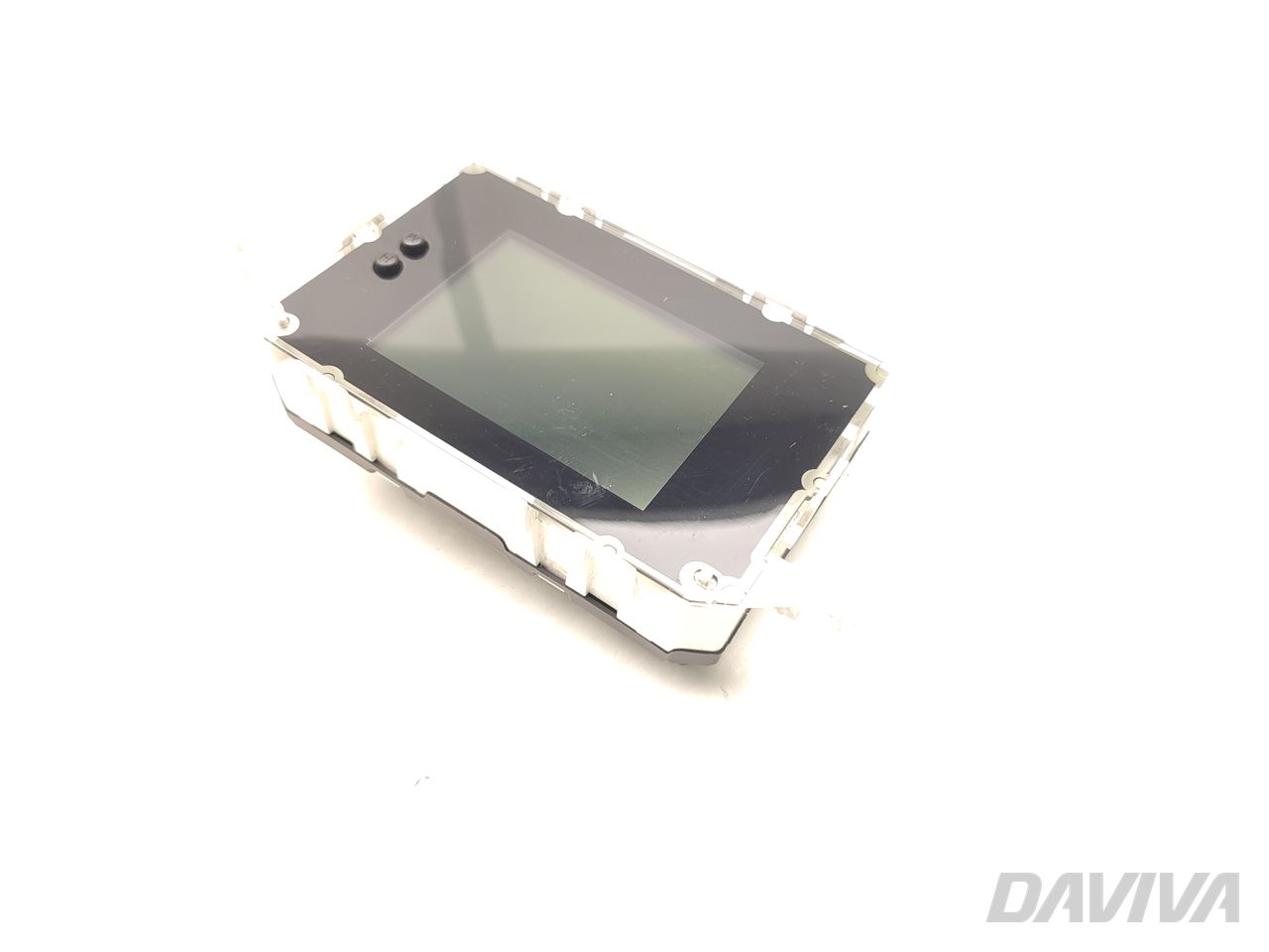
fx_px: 880
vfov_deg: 56.8
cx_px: 634
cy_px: 476
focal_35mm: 24
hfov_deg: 71.6
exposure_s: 1/80
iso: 200
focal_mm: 5.89
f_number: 1.89
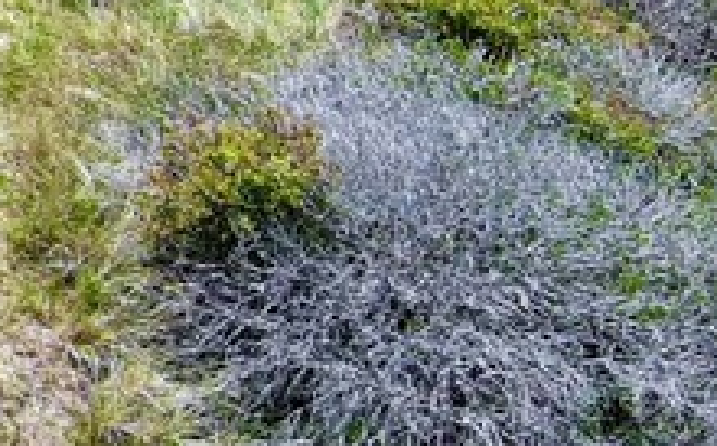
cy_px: -295
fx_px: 4451
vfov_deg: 5.7
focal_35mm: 228
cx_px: -1475
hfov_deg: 7.9
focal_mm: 10.57
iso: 100
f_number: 2.8
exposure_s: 1/731
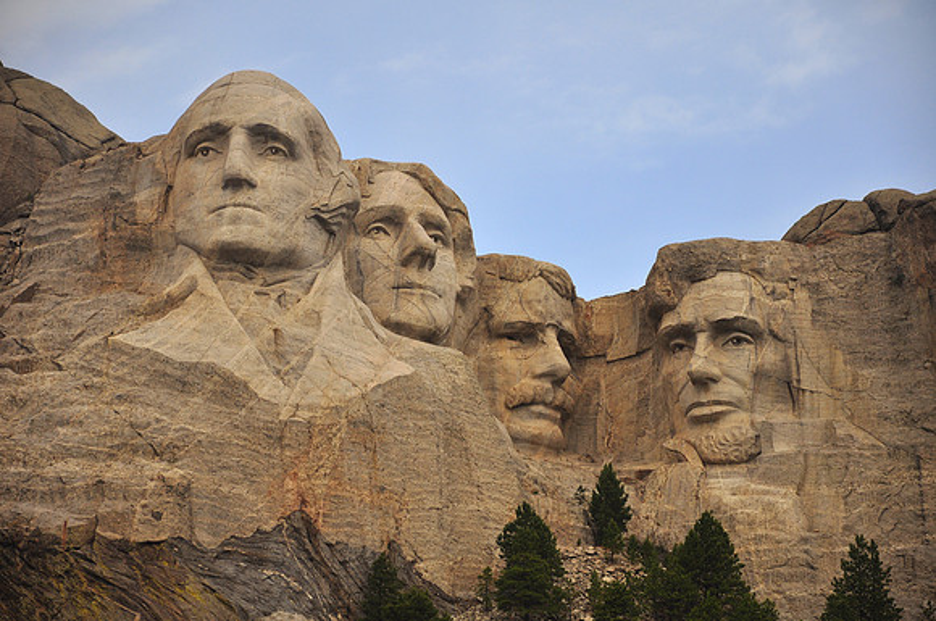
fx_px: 4089
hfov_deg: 13.1
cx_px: 468
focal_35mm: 158
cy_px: 310
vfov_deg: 8.7
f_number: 5.6
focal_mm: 105
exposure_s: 1/500
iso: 200
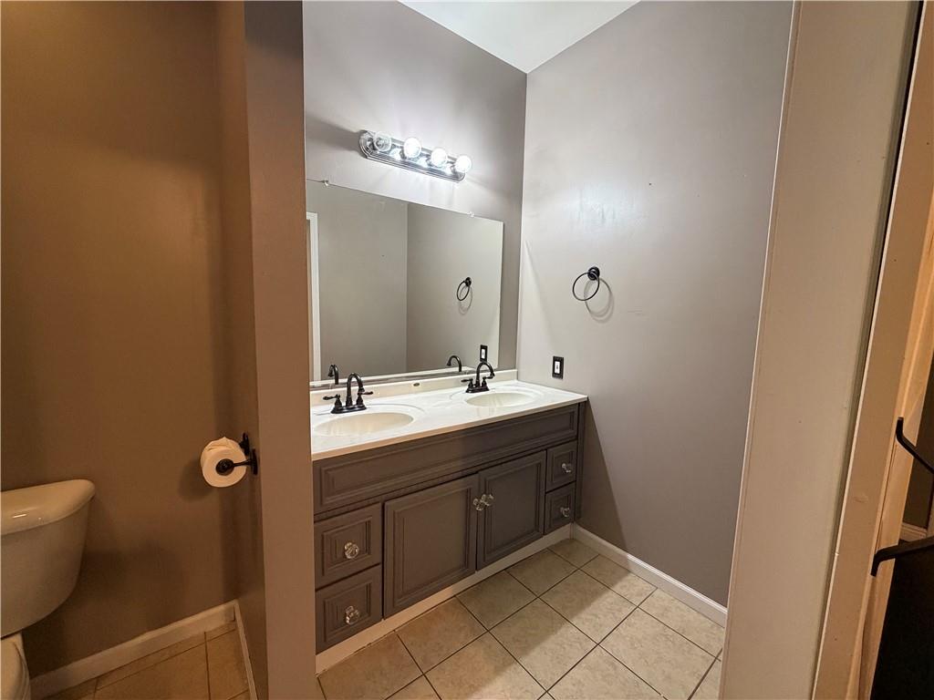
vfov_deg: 85.7
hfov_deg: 102.1
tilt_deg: -6.9
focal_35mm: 14
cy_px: 350
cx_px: 467
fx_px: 378
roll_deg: -0.9
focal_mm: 2.22
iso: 400
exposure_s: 1/60
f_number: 2.2
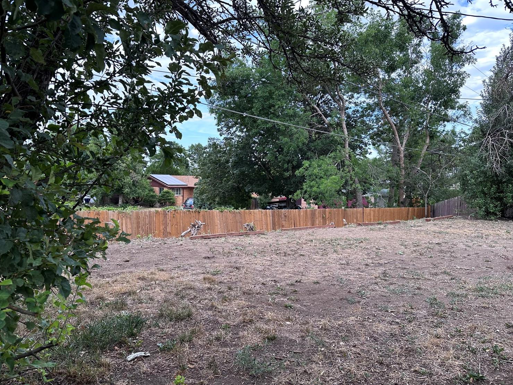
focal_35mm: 26
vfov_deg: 53.1
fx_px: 385
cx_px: 244
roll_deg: -1.6
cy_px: 192
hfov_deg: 67.3
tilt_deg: -2.8
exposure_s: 1/462
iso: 80
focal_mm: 6.86
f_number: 1.78
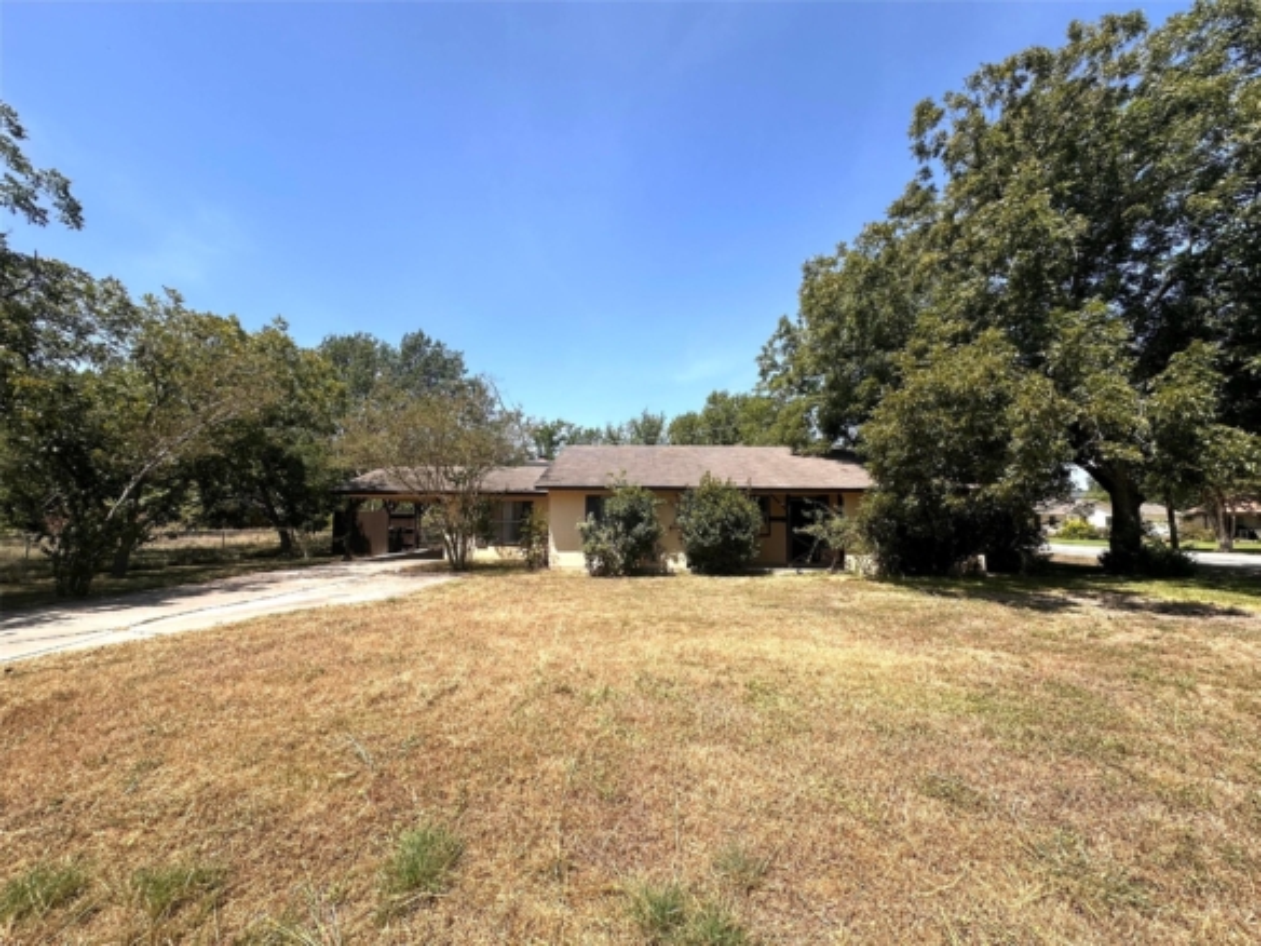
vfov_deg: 85.7
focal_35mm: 14
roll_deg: -0.3
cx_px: 630
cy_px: 473
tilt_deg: +5.0
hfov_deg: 102.1
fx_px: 510
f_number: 2.2
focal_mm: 2.22
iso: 40
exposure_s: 1/1416
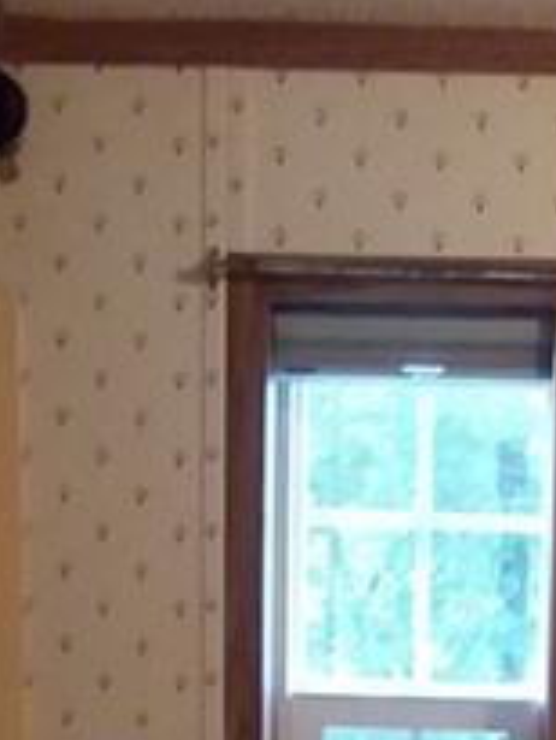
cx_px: 437
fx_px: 2161
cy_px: 1206
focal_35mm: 101
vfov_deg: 17.0
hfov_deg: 14.6
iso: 320
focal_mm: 2.91
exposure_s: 1/15
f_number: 1.9
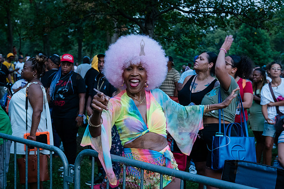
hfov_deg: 37.1
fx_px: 423
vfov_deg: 25.3
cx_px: 129
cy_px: 107
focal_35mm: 54
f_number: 3.5
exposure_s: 1/200
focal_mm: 38
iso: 3200
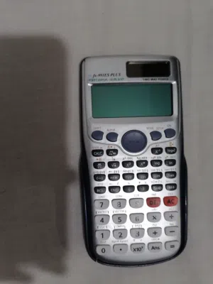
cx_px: 106
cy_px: 142
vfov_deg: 65.3
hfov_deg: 51.4
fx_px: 222
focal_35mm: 27
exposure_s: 1/100
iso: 400
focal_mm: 5.3
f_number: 1.8
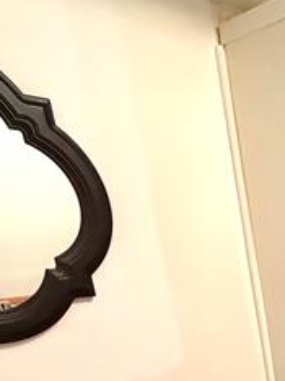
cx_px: 392
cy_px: 436
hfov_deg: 25.8
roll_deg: +2.5
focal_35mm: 46
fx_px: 506
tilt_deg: -21.1
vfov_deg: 34.5
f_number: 2.2
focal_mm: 2.22
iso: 800
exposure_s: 1/60
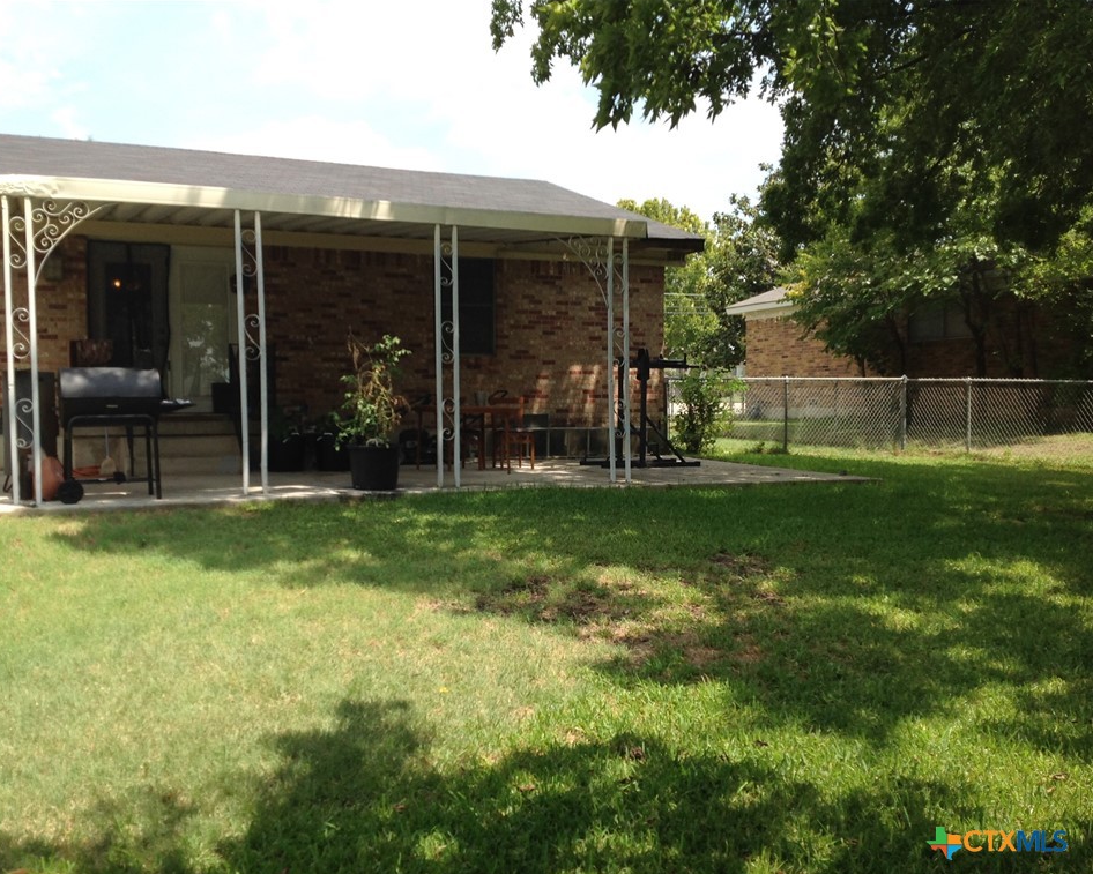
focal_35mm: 37
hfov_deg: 49.0
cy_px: 441
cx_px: 503
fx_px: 1197
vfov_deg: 40.1
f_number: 2.4
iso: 50
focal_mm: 4.28
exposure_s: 1/1080
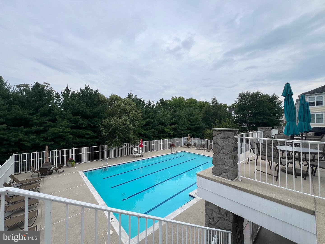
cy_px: 122
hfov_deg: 106.2
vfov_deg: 89.9
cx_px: 162
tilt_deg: +0.0
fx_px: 122
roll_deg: -0.7
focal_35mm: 13
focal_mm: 1.57
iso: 32
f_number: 1.8
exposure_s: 1/737
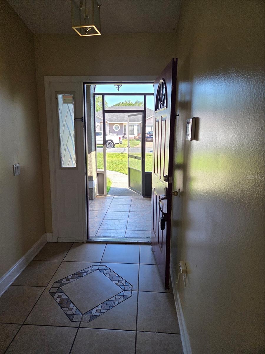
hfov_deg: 58.9
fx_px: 235
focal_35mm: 23
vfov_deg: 73.9
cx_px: 132
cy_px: 177
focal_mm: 5.4
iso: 50
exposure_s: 1/180
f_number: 1.8
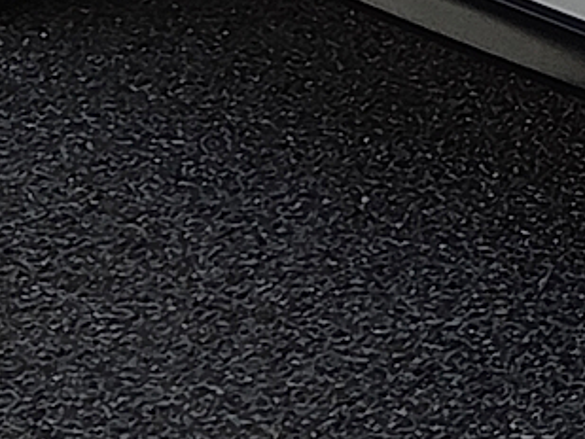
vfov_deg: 6.3
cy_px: -307
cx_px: 1098
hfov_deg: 8.2
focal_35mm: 233
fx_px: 3939
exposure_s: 1/10000
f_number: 1.8
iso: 76
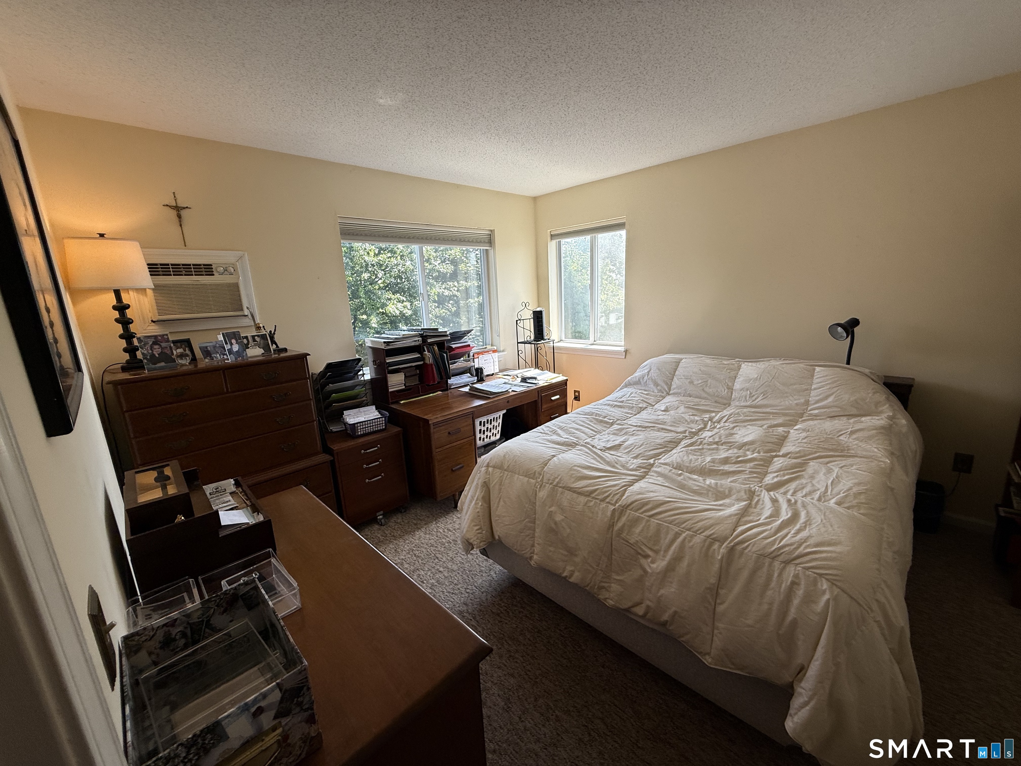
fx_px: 413
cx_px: 510
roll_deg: +2.0
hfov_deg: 102.1
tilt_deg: -10.6
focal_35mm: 14
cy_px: 383
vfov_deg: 85.7
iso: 50
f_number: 2.2
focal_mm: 2.22
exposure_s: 1/183
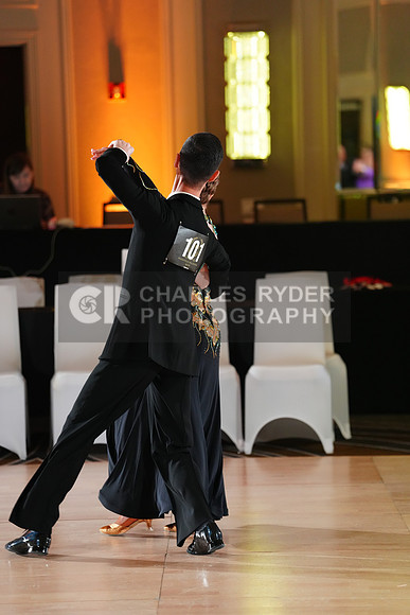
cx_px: 205
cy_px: 308
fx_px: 2424
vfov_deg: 14.4
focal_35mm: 142
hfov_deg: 9.7
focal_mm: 142
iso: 3200
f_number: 2.8
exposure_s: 1/320
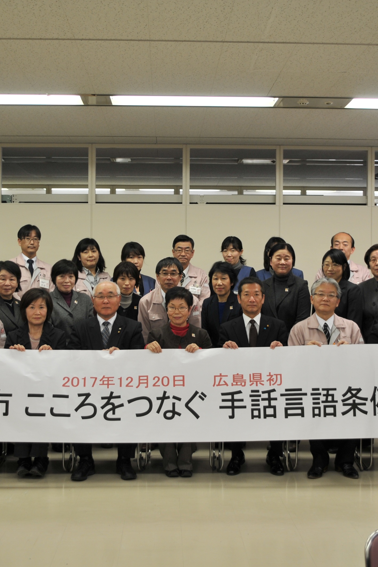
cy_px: 282
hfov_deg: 27.0
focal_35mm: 50
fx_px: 788
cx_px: 198
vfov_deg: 39.6
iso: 200
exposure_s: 1/40
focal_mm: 22
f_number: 3.8
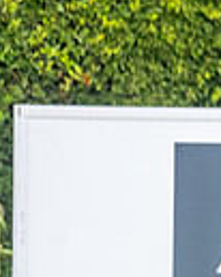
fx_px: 12729
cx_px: 615
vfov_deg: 1.2
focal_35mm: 1555
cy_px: 48
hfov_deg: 1.0
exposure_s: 1/1600
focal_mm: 300
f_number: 4
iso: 500
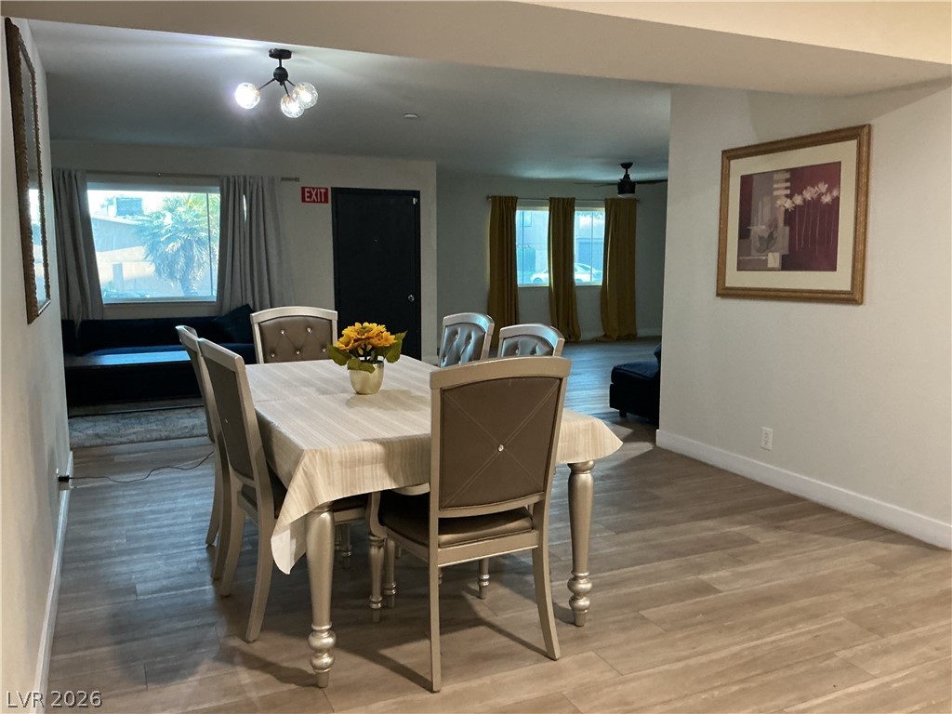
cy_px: 357
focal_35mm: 29
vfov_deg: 48.2
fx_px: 798
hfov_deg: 61.7
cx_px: 476
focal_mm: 3
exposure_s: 1/40
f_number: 1.8
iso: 320
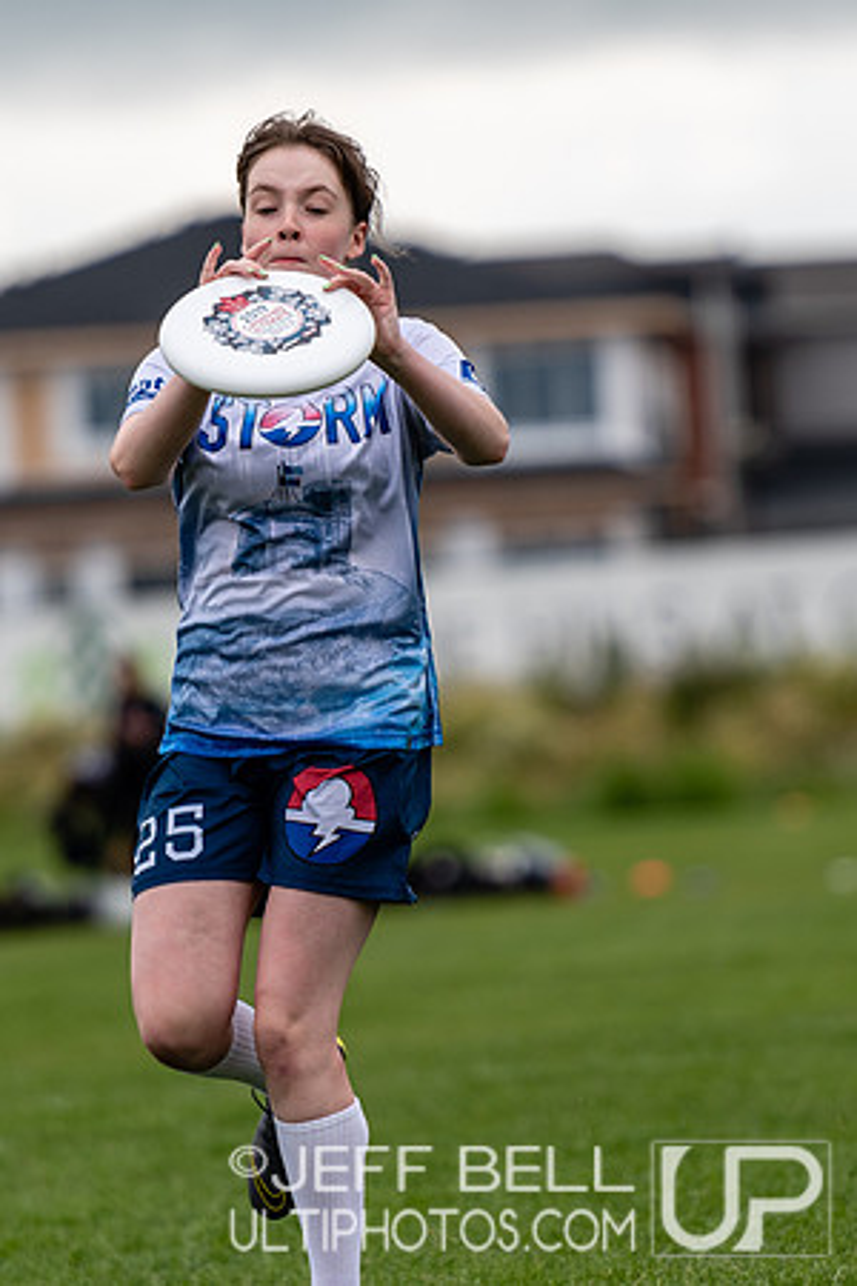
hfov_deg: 3.1
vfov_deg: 4.6
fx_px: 16067
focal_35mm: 450
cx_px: 428
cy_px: 643
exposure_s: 1/1000
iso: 140
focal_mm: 200
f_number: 2.8
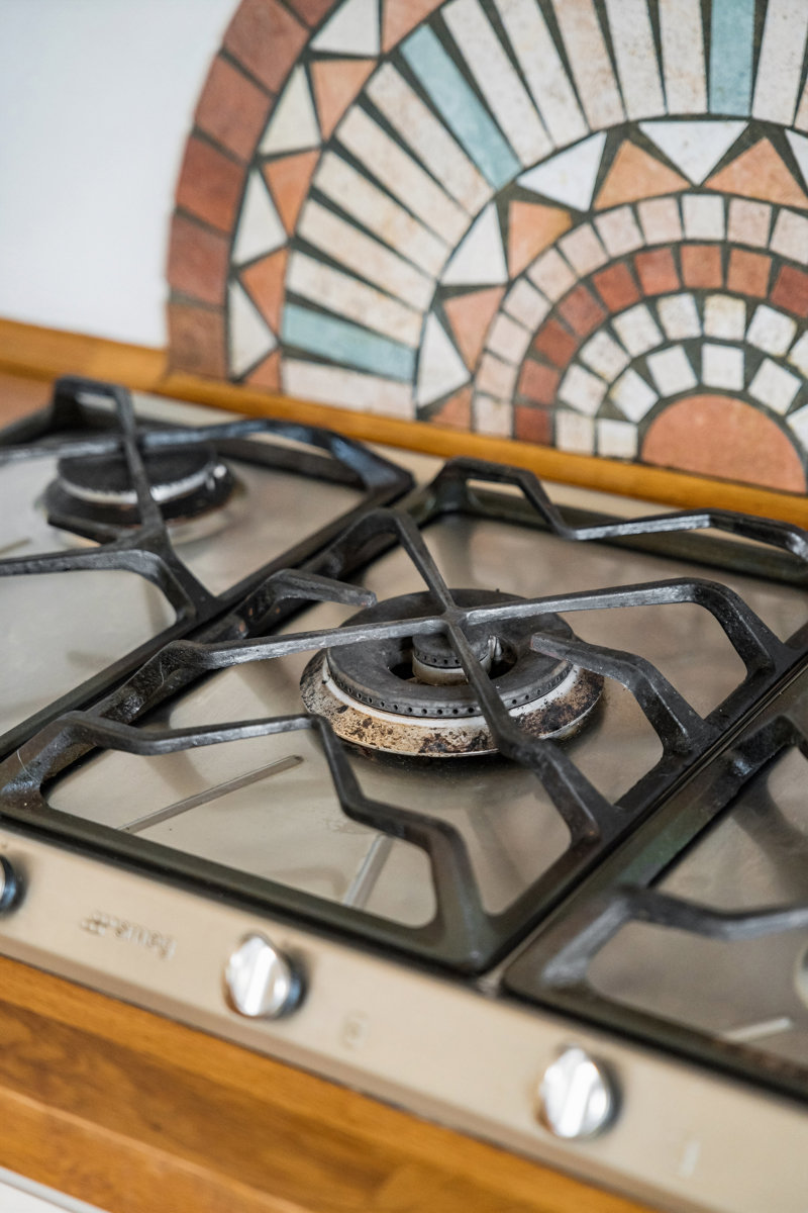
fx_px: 2356
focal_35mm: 70
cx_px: 404
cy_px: 606
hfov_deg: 19.5
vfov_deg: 28.8
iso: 2500
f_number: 2.8
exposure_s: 1/160
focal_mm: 70
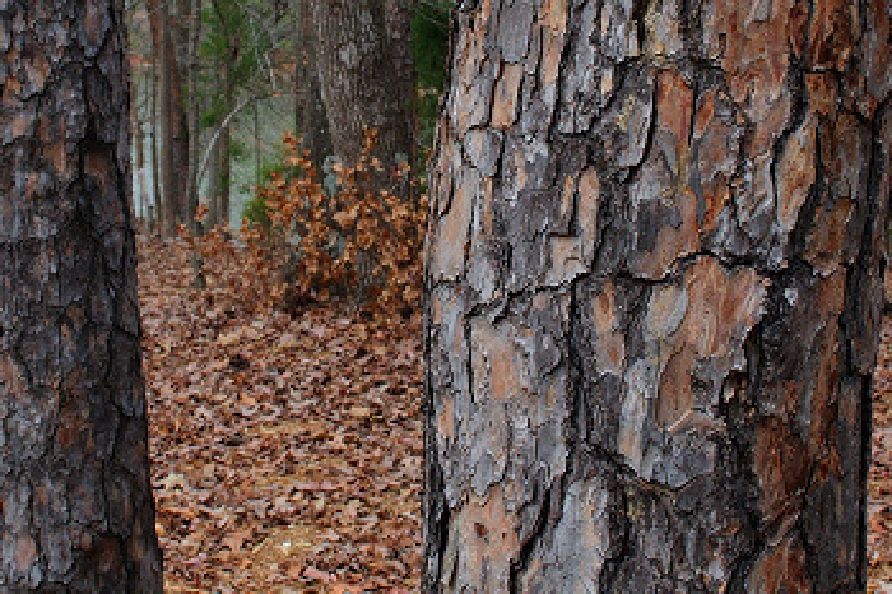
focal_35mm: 76
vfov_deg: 17.8
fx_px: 1882
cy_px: 107
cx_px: 348
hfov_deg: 26.6
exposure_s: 1/250
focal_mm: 24
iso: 500
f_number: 10
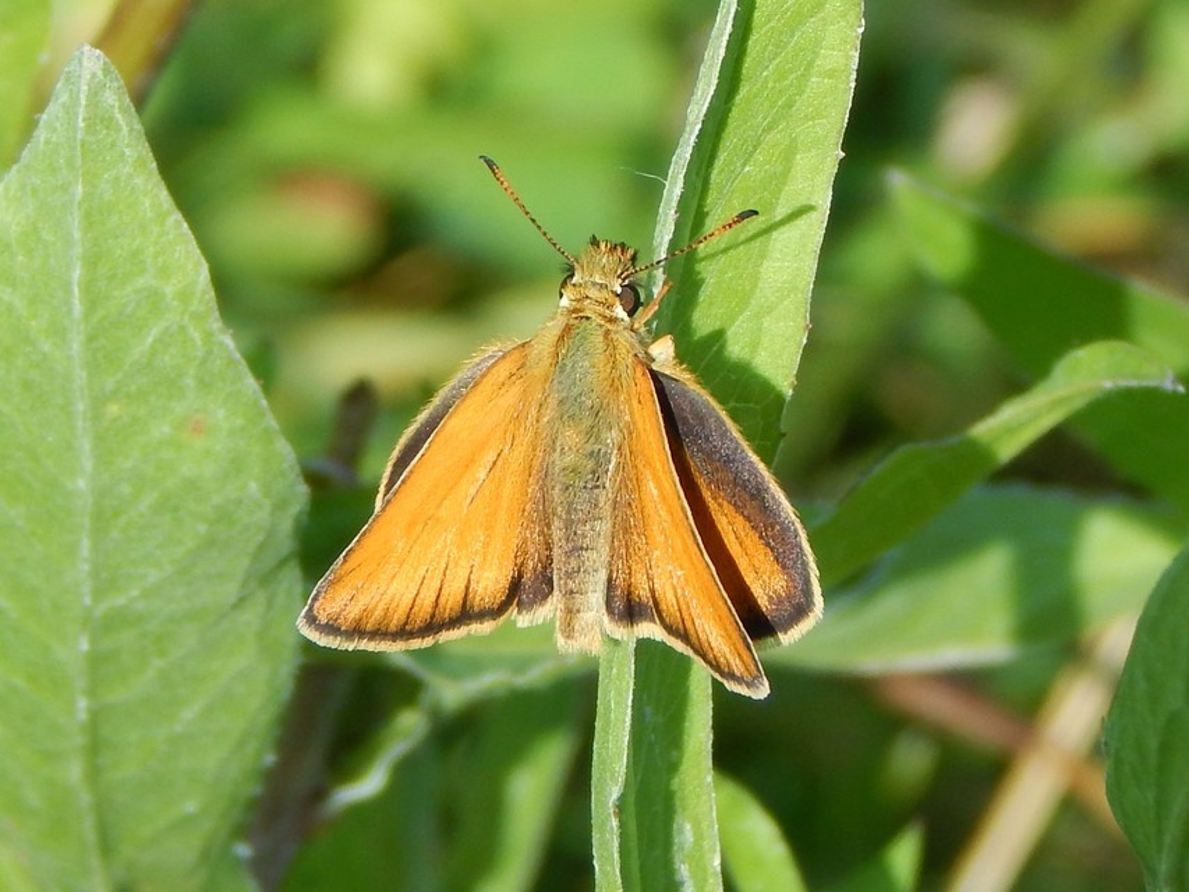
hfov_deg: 12.3
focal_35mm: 160
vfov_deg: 9.3
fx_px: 5496
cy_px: 446
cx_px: 594
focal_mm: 28.7
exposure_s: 1/320
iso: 125
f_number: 5.1
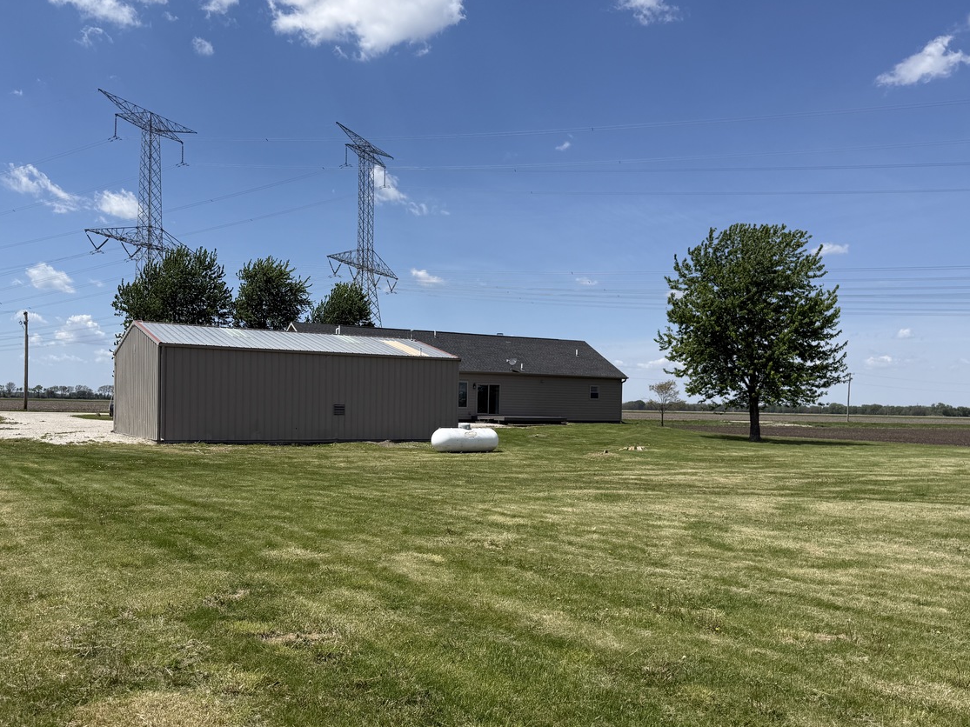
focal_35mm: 31
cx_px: 428
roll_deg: -0.8
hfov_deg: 58.2
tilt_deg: -0.4
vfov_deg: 45.3
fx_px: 869
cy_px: 410
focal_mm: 6.76
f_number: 1.78
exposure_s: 1/6173
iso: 80
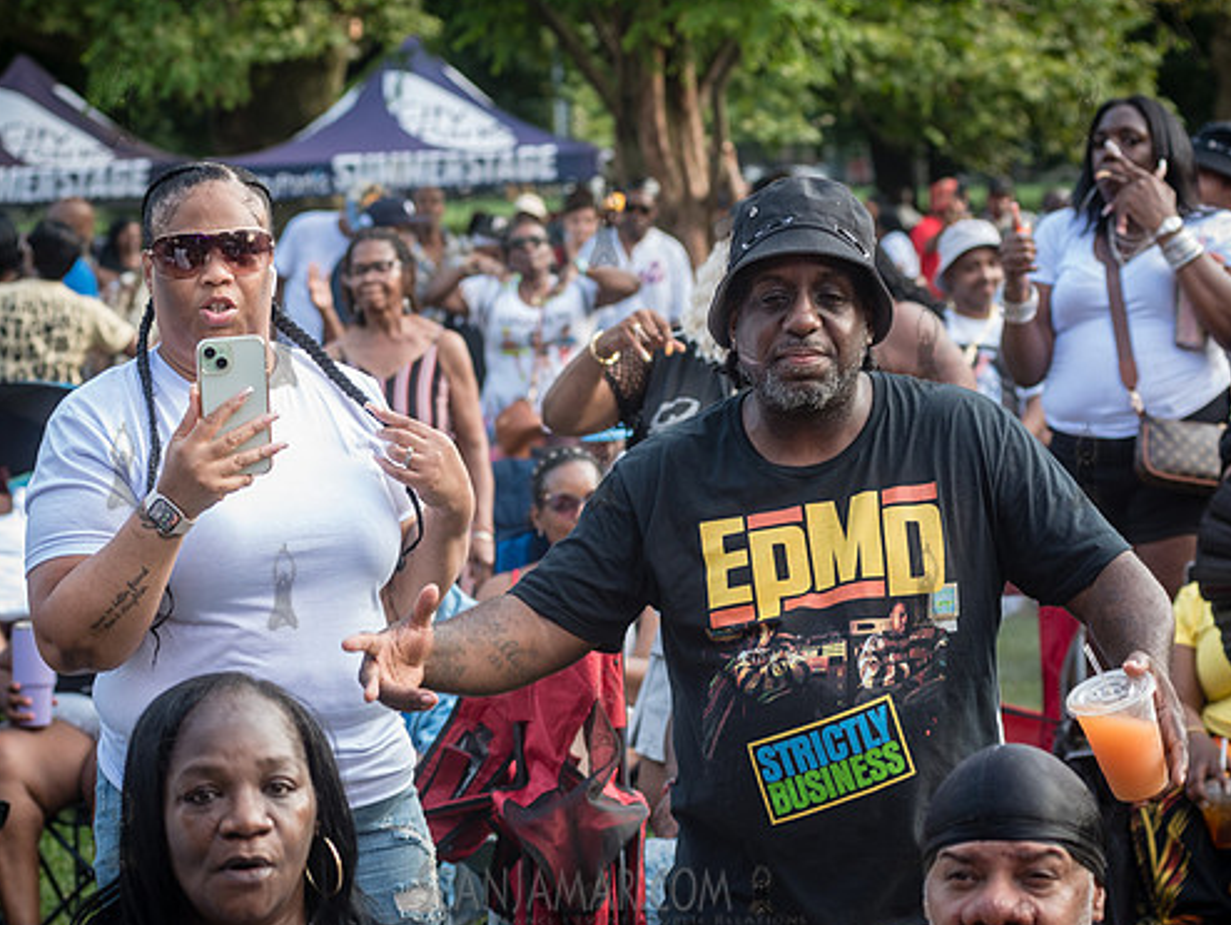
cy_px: 512
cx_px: 599
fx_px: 3700
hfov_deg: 18.9
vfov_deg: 14.2
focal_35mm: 104
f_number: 4.5
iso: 500
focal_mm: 80
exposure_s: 1/250
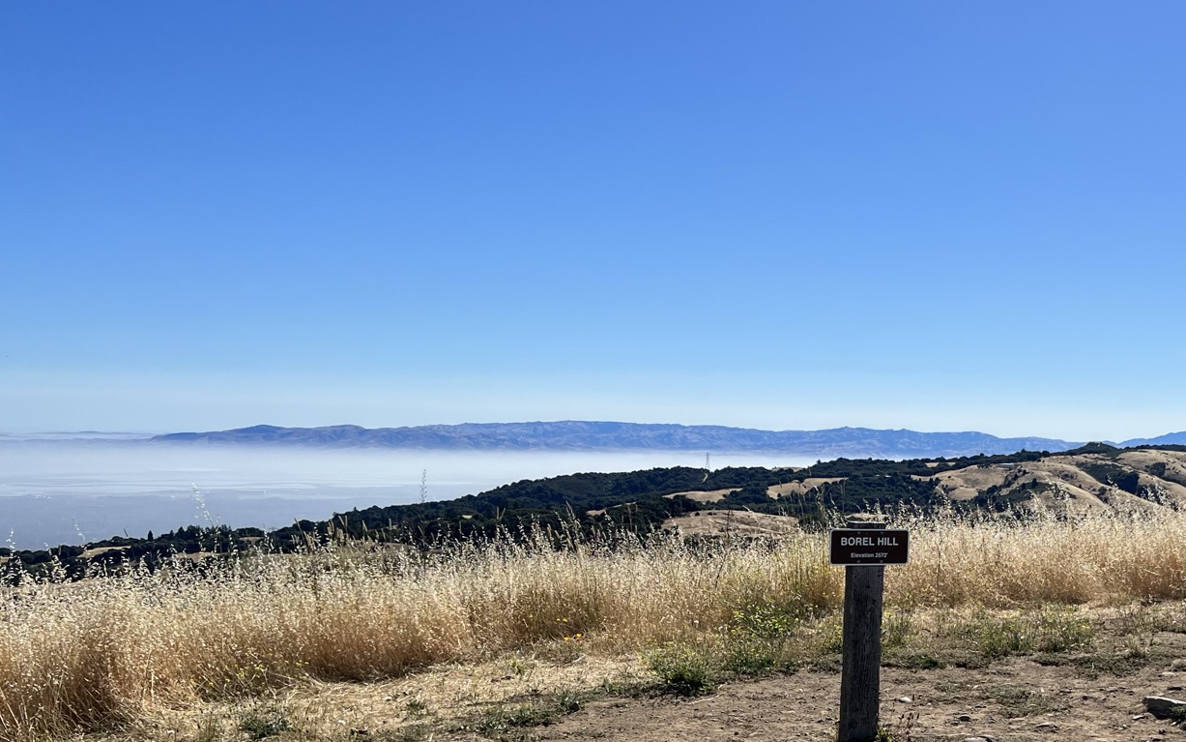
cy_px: 587
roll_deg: -0.8
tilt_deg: -5.7
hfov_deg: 41.9
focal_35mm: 46
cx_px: 924
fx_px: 1487
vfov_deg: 27.5
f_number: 1.5
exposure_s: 1/8000
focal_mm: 5.7
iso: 50
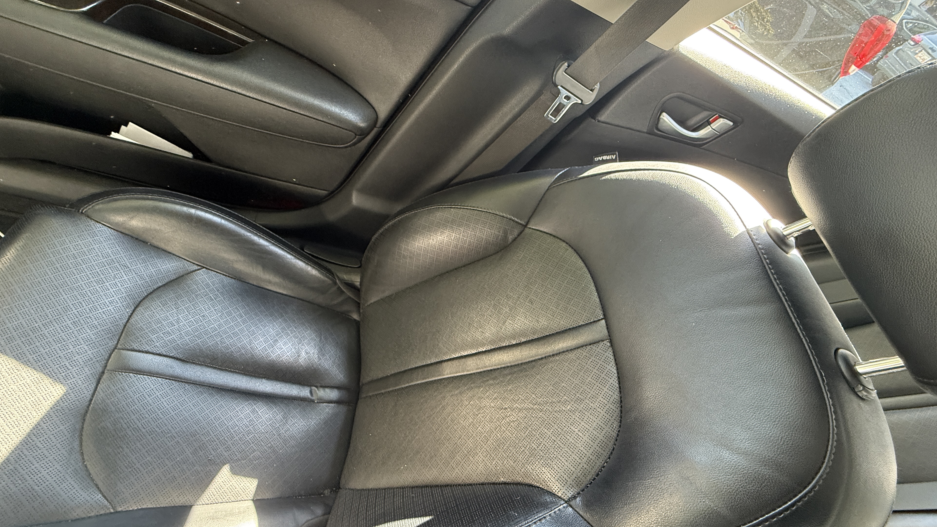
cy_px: 267
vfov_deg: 67.1
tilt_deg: -50.5
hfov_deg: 99.4
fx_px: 398
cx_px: 464
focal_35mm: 16
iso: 400
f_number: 2.2
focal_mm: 2.22
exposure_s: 1/60
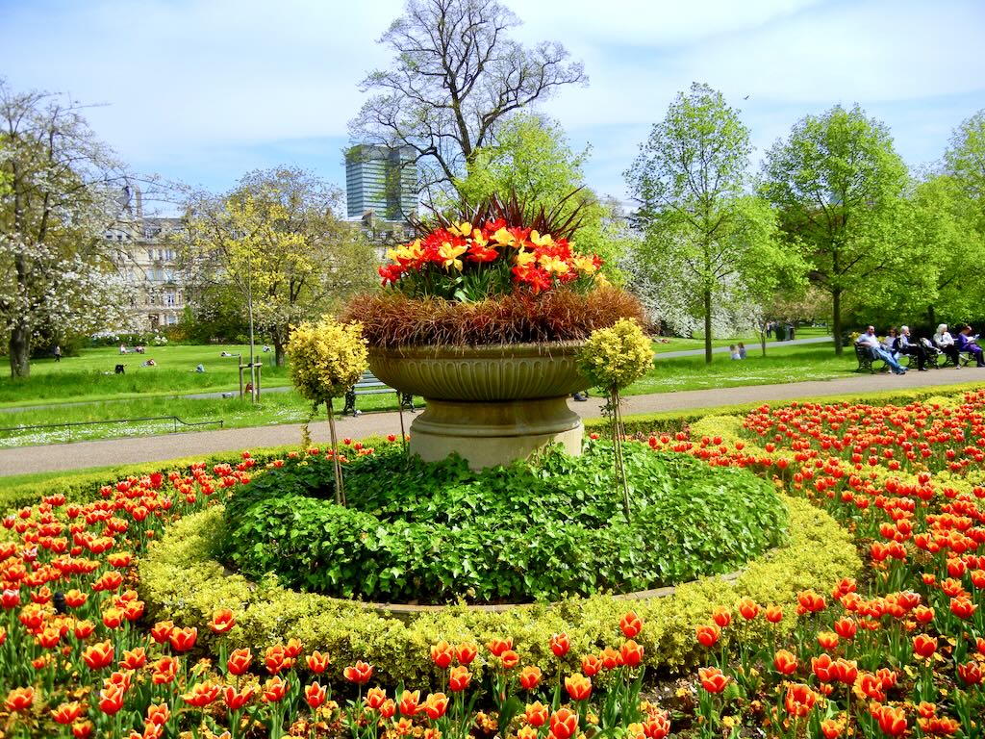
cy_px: 370
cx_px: 492
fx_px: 854
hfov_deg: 60.0
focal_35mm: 30
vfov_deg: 46.8
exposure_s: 1/361
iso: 160
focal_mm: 5.4
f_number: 7
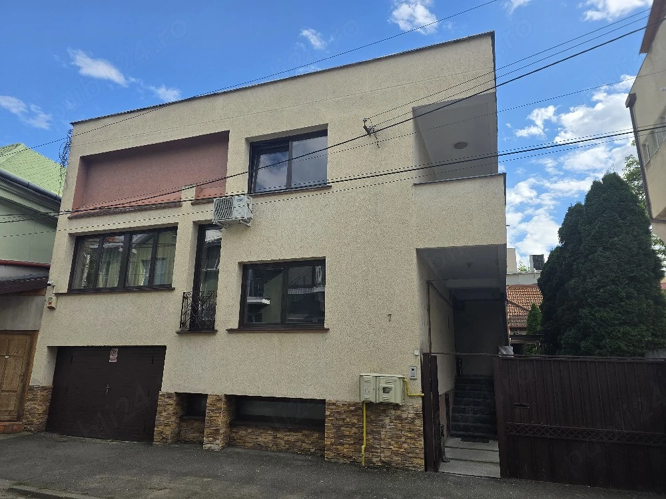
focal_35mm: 23
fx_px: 443
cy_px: 250
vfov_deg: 58.9
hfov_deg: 73.9
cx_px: 333
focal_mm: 6.3
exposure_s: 1/5000
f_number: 1.7
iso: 80
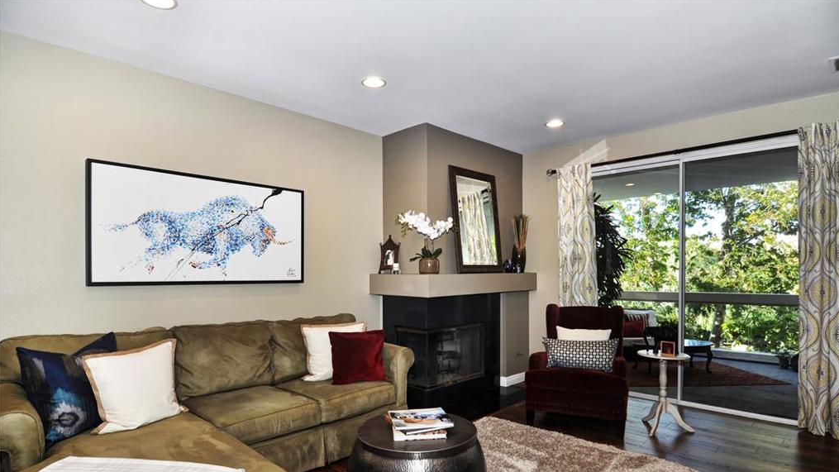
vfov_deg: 58.0
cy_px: 278
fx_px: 423
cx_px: 421
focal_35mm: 19
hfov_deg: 89.6
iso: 200
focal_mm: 12
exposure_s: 1/60
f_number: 7.1
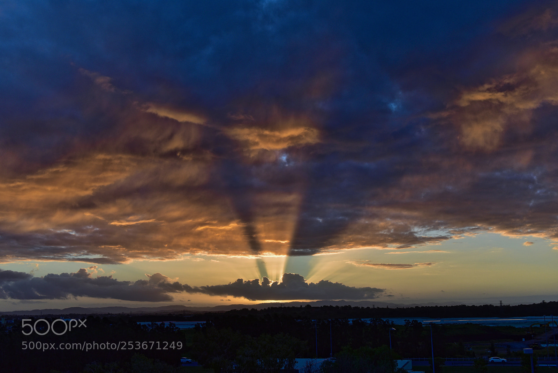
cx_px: 279
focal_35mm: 38
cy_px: 186
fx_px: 589
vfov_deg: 35.1
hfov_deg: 50.7
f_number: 5.6
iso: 110
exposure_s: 1/80
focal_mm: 38
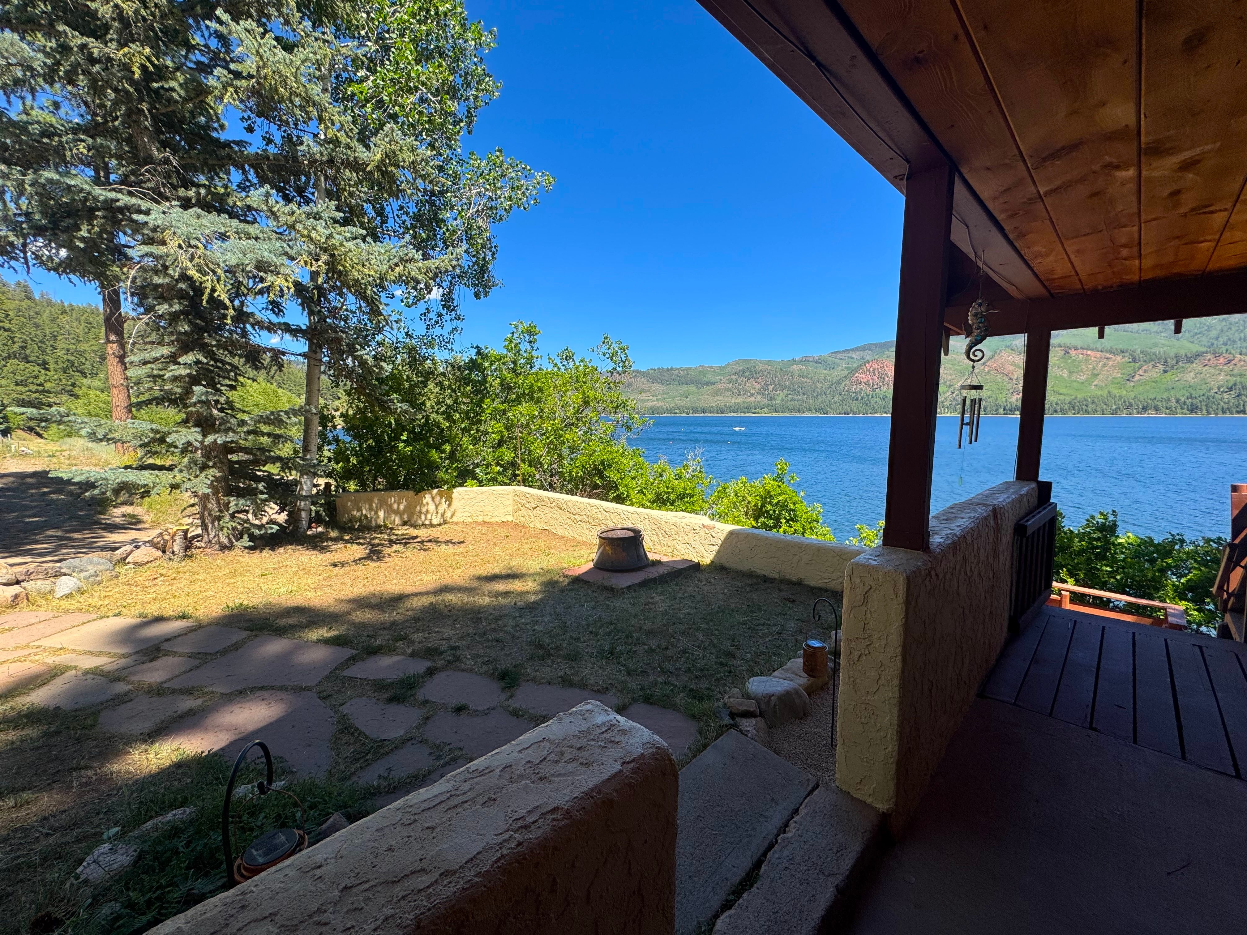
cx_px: 624
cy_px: 468
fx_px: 504
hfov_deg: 102.1
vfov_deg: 85.7
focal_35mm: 14
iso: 50
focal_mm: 2.22
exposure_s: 1/1048
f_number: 2.2
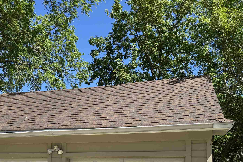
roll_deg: -1.1
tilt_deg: +5.6
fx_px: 290
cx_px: 76
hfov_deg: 44.6
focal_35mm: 43
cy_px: 150
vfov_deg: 29.7
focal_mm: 6.76
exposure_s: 1/3413
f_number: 1.78
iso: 80
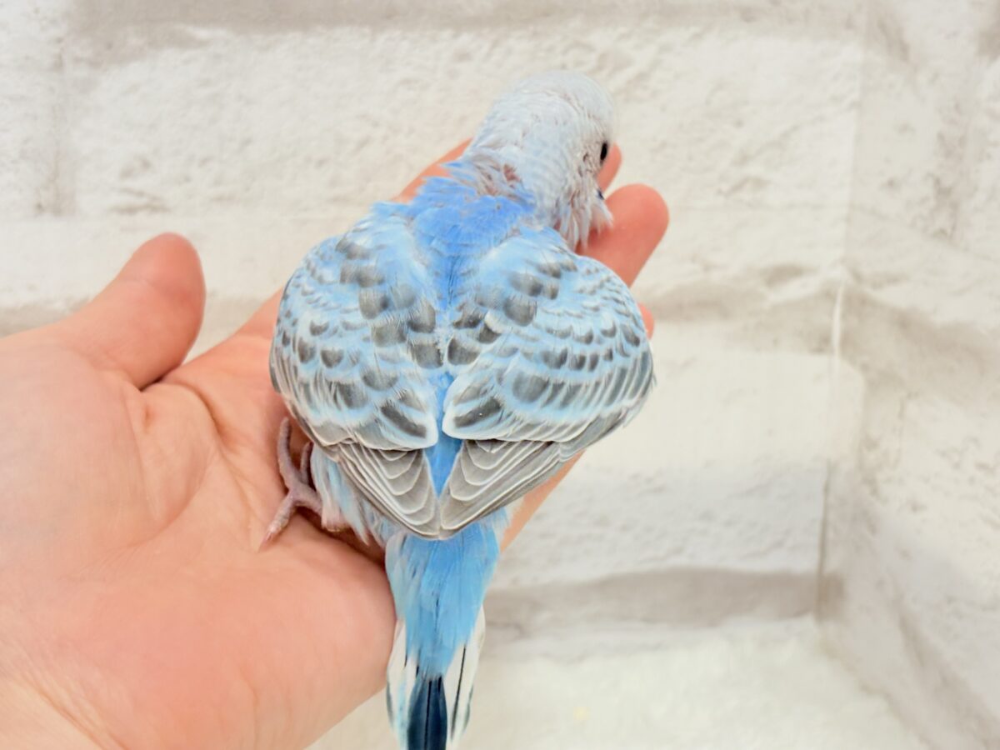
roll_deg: -0.2
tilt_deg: -16.8
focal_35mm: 52
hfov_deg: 36.8
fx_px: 1502
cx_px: 500
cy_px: 375
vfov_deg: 28.0
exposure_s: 1/100
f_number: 1.6
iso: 80
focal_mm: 5.96
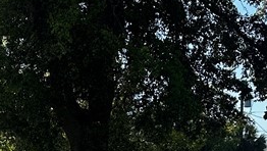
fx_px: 723
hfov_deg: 20.2
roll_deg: -2.2
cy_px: 187
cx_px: -7
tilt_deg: -1.7
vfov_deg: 11.6
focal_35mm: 102
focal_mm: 6.86
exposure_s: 1/2882
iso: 80
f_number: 1.78
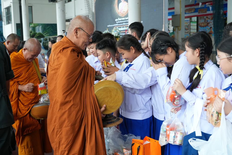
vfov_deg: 27.3
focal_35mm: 50
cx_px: 116
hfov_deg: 40.0
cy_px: 78
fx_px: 319
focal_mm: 33
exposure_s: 1/125
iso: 1600
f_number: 5
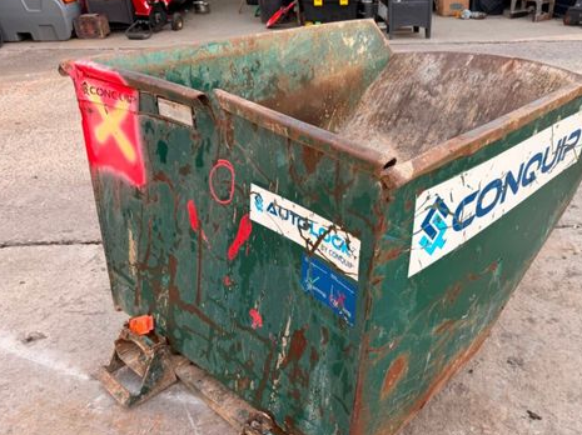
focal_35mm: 31
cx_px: 364
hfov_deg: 57.7
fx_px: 521
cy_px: 261
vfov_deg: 45.1
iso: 64
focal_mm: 6.76
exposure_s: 1/252
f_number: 1.78
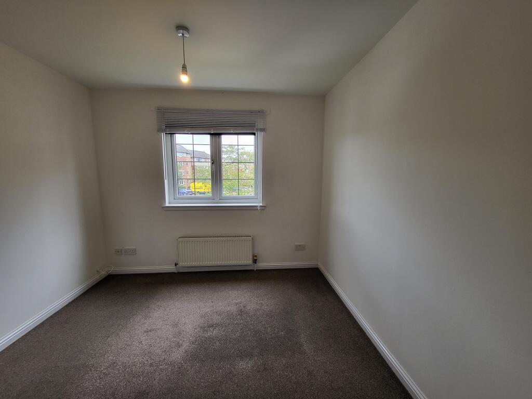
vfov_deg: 89.9
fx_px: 200
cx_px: 266
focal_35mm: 13
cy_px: 200
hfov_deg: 106.2
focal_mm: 1.74
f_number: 2.2
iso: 64
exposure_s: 1/50
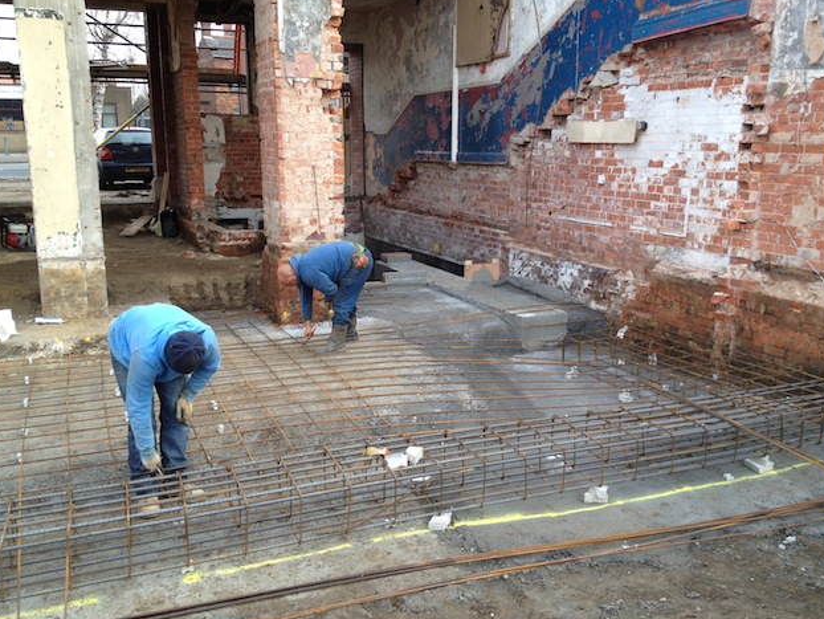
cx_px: 416
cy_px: 311
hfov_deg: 51.3
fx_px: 857
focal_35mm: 36
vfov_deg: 39.7
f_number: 2.4
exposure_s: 1/120
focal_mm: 4.28
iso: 80
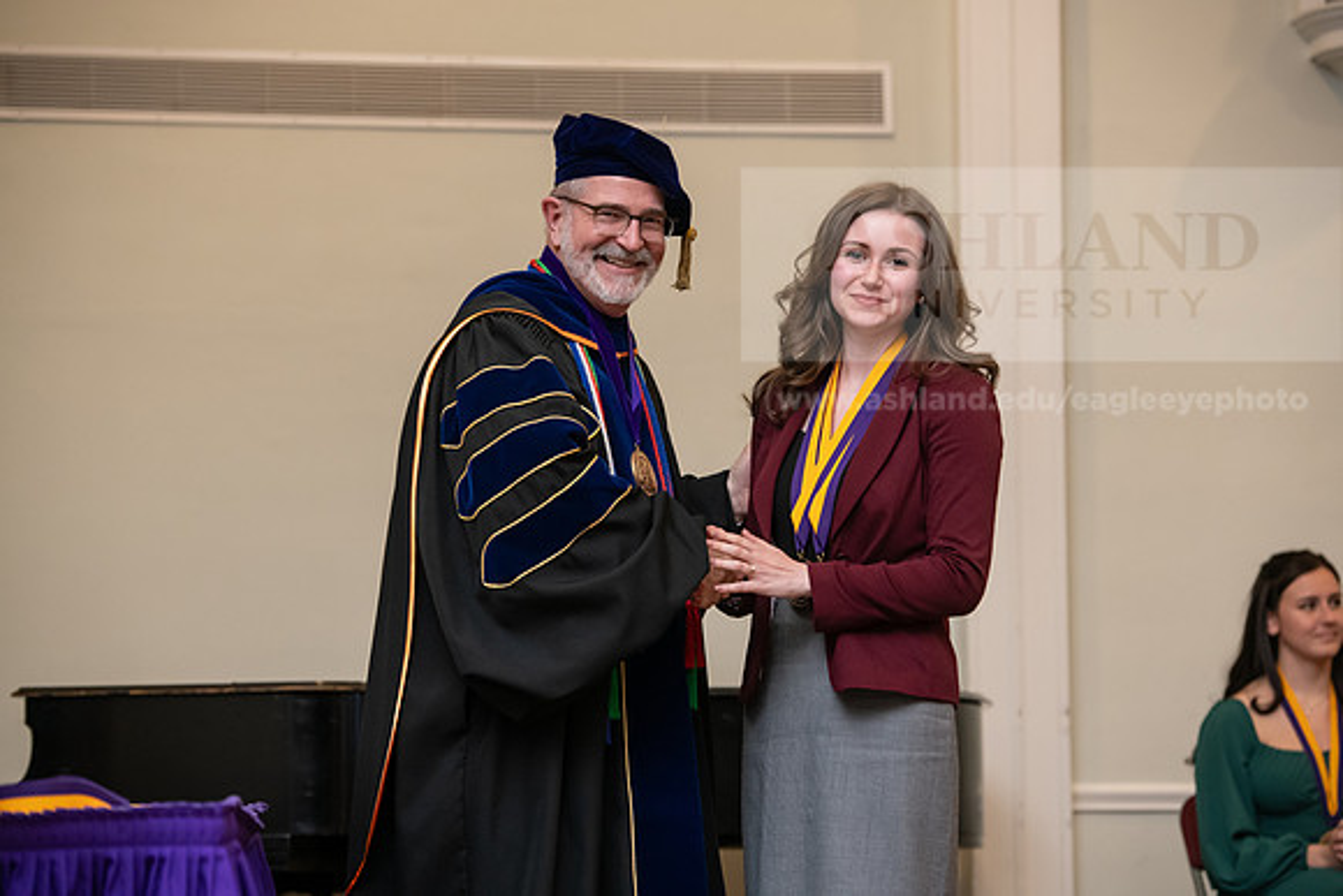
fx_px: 4328
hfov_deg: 17.6
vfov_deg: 11.8
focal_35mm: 116
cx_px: 672
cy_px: 448
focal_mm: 116
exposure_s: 1/200
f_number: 4
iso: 2000
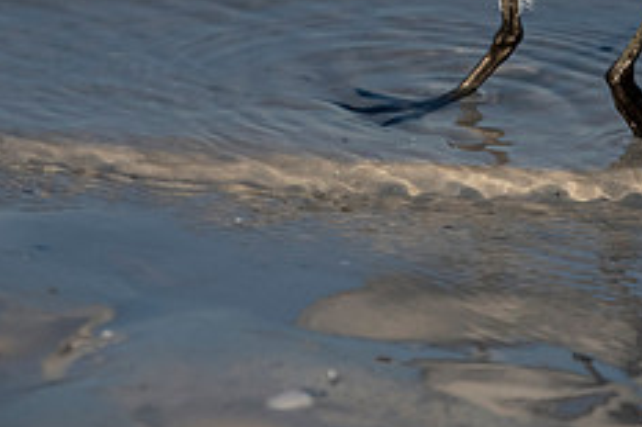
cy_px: -322
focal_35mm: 1902
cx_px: 289
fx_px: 33894
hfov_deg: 1.1
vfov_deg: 0.7
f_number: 8
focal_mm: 420
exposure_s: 1/1250
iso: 400
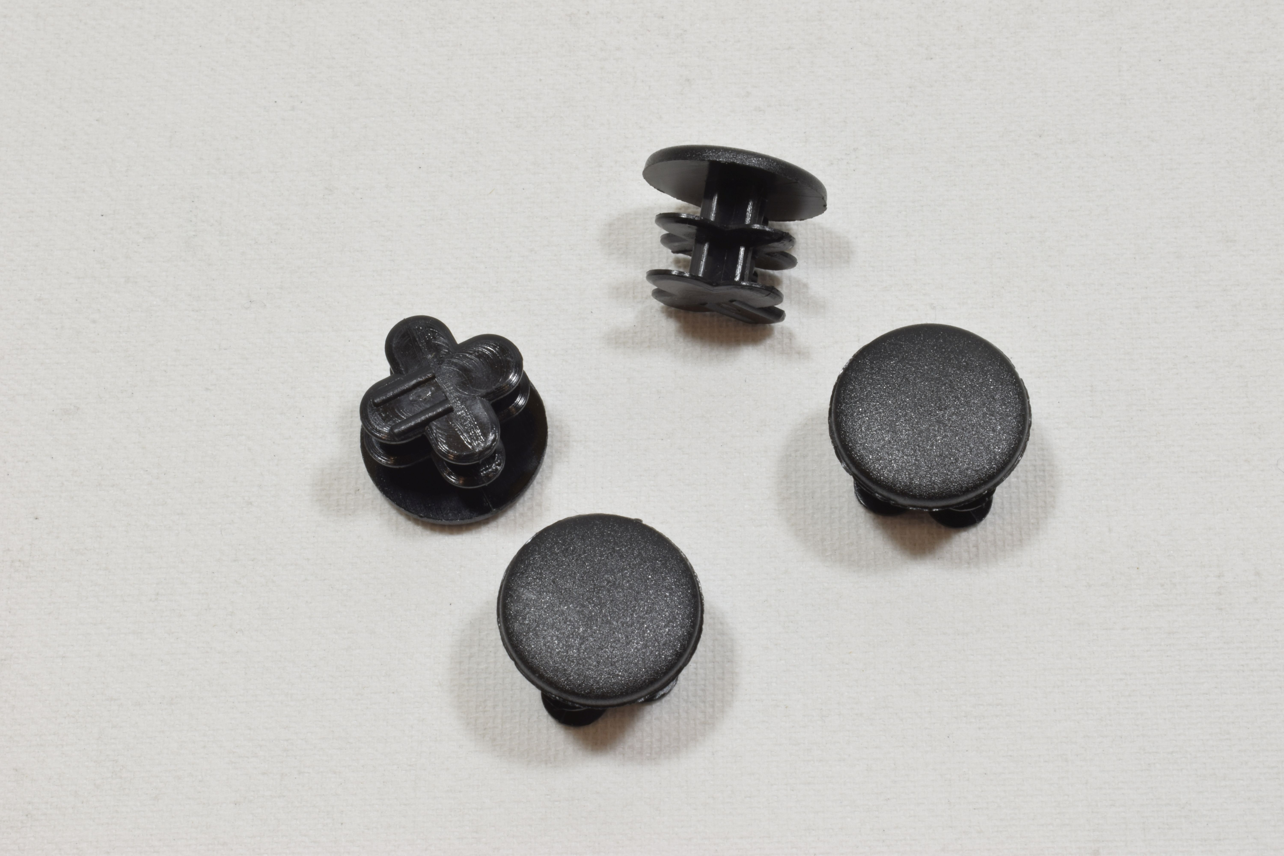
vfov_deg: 16.6
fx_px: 2942
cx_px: 642
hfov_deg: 24.6
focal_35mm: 82
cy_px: 428
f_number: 32
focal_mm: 55
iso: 100
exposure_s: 2
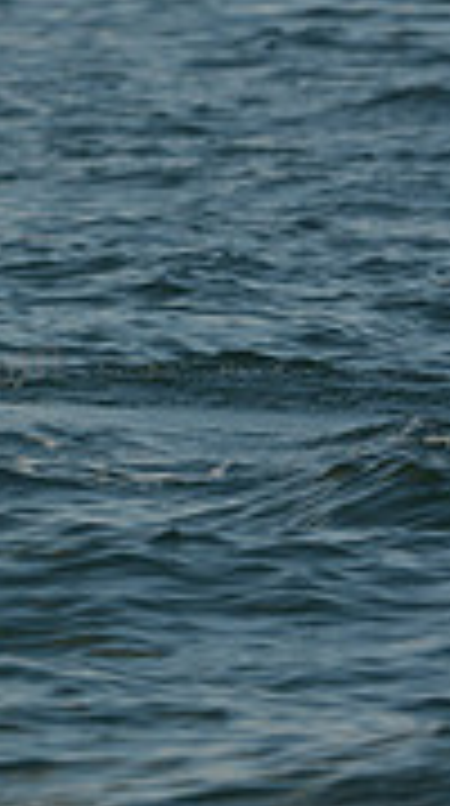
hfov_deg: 1.4
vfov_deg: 2.5
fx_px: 18146
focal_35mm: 851
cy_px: 250
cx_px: -801
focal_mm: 250
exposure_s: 1/1250
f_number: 7.1
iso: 320
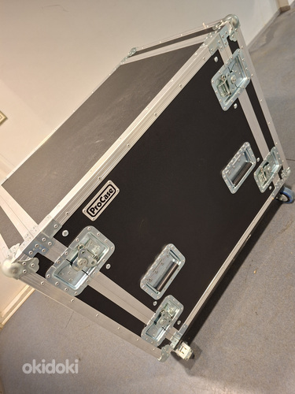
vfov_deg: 73.9
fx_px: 261
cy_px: 197
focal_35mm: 23
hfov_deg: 58.9
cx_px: 148
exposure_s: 1/33
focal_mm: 5.54
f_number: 1.8
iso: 320
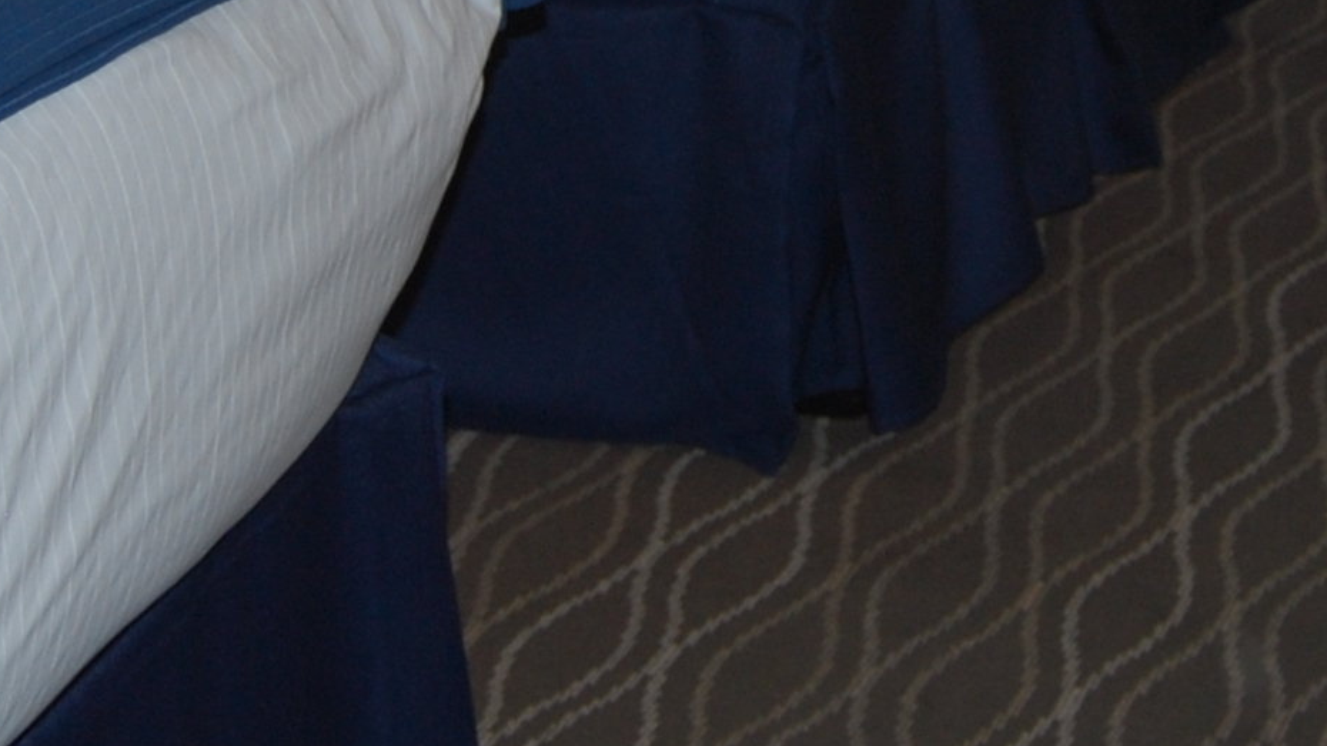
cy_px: -358
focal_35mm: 131
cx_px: 849
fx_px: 4609
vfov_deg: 9.0
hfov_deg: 16.4
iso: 200
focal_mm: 20
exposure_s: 1/60
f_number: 3.8
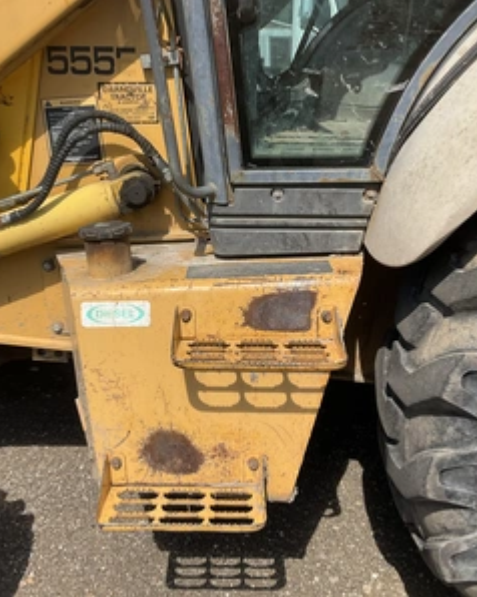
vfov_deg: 48.0
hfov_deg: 39.1
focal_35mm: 38
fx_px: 671
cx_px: 218
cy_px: 298
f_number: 1.8
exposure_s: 1/2141
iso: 25
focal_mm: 3
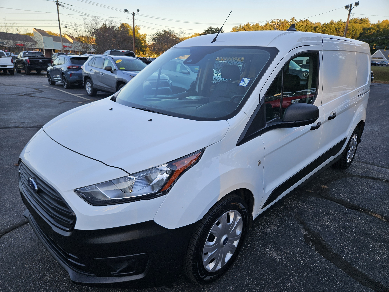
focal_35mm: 23
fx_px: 258
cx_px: 194
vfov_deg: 58.9
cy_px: 146
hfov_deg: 73.9
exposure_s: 1/267
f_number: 1.8
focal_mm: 5.4
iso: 25
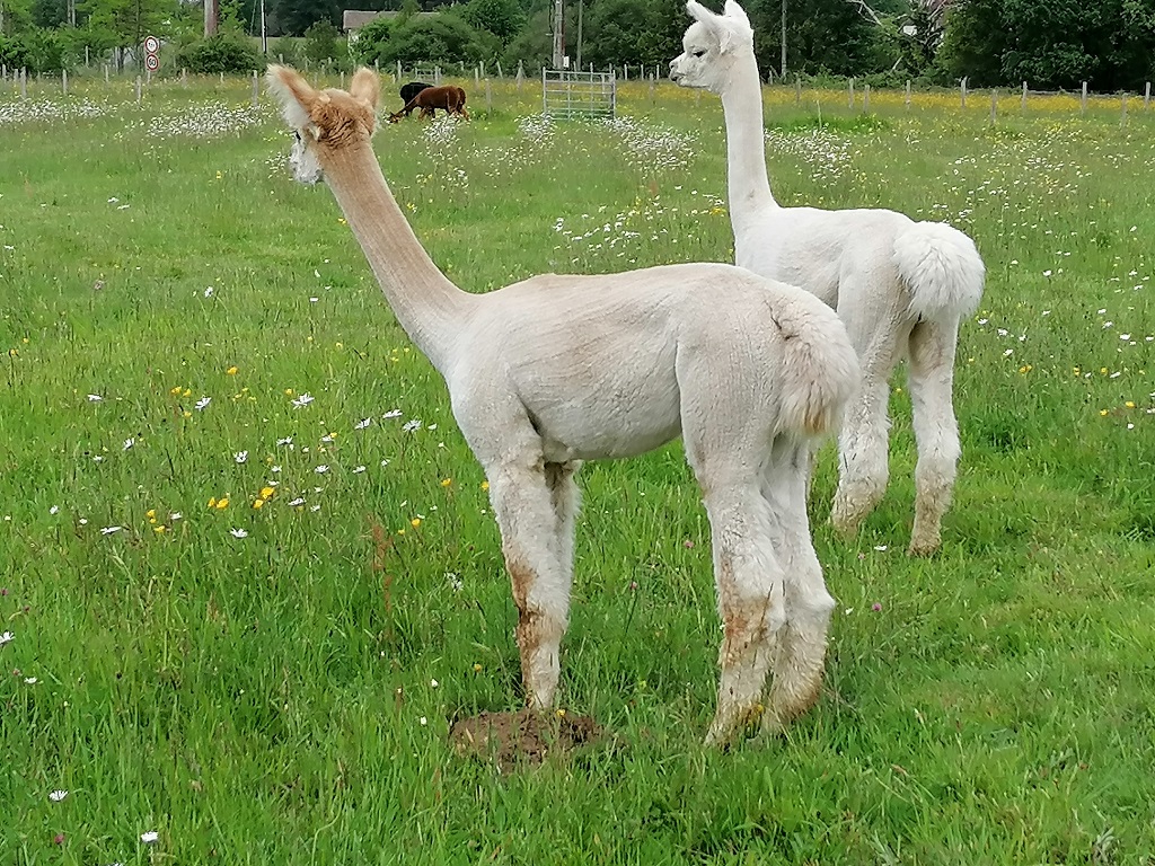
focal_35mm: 82
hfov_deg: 23.8
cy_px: 433
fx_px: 2736
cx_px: 578
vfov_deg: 18.0
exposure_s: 1/401
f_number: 1.8
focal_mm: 4.75
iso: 50
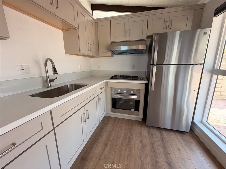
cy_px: 84
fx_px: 91
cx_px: 113
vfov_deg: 85.7
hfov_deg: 102.1
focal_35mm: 14
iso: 125
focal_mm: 2.22
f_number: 2.2
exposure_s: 1/121
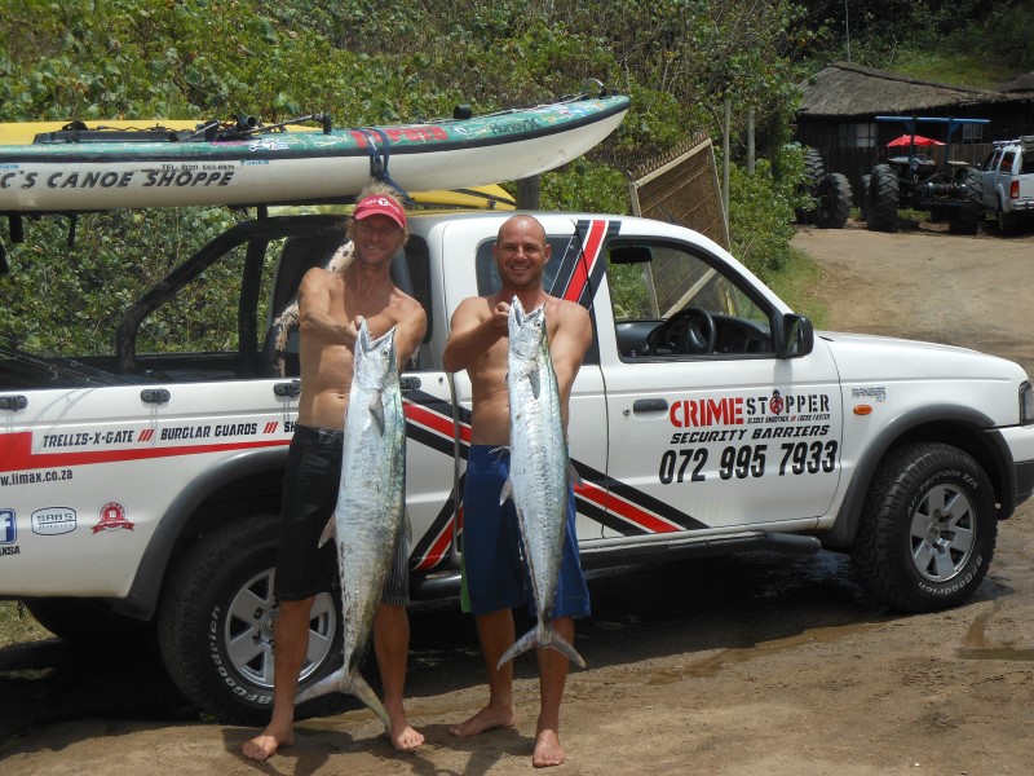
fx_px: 1971
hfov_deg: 29.4
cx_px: 517
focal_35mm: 66
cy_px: 388
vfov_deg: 22.3
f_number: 4.3
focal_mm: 11.7
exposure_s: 1/1000
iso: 80
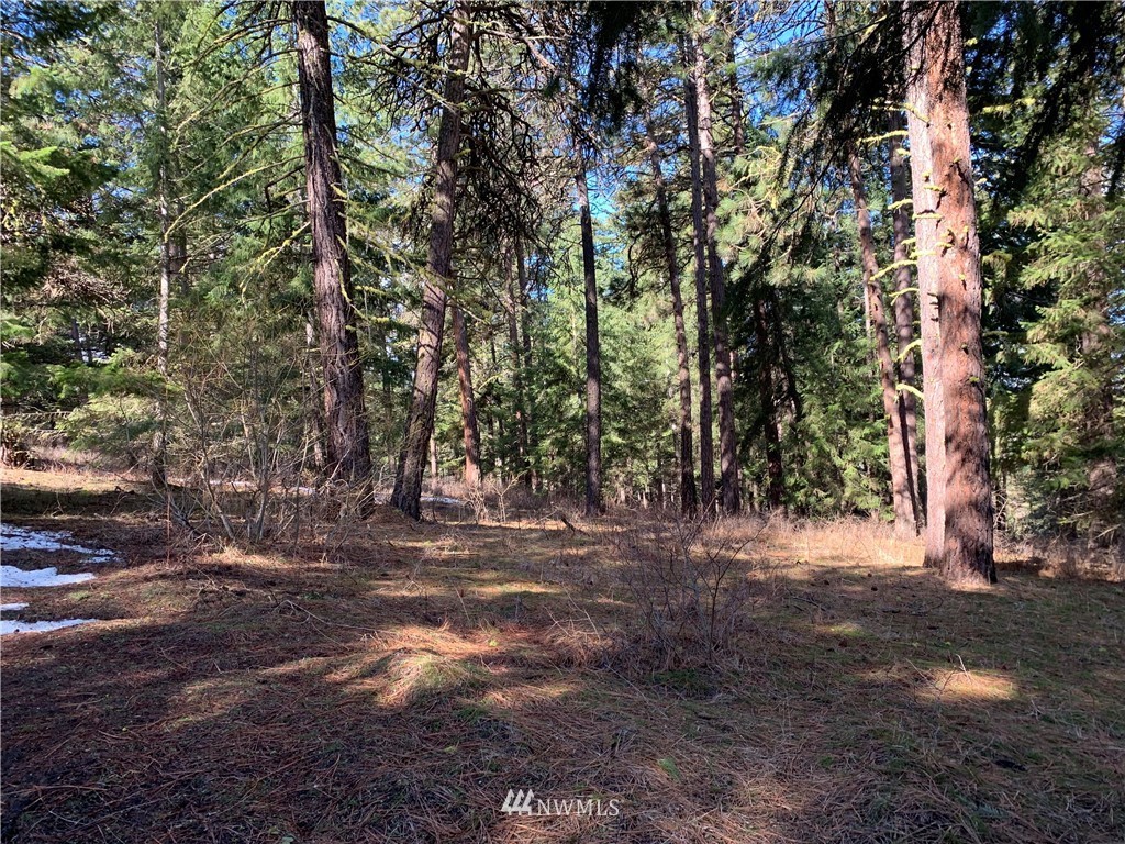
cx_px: 562
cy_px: 422
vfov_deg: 53.1
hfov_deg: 67.3
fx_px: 845
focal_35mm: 26
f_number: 1.8
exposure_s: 1/122
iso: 25
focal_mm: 4.25
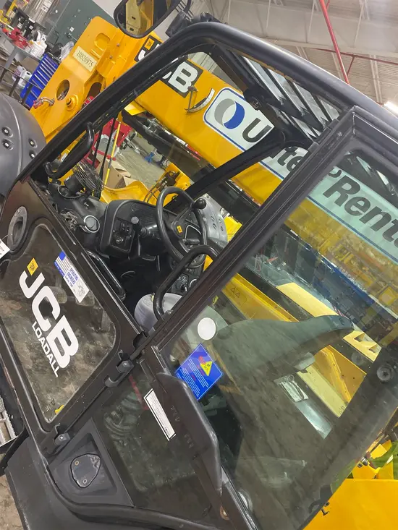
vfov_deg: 67.3
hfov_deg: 53.1
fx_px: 398
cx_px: 199
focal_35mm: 26
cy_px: 265
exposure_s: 1/60
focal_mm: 4.2
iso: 400
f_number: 1.6
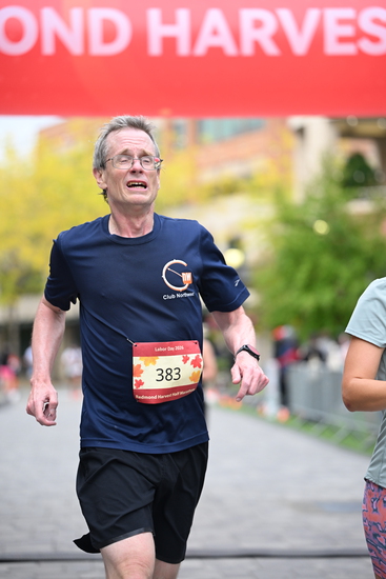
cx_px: 193
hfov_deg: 13.3
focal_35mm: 103
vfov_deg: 19.8
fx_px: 1655
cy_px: 290
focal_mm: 103
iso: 1000
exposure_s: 1/2000
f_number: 2.8
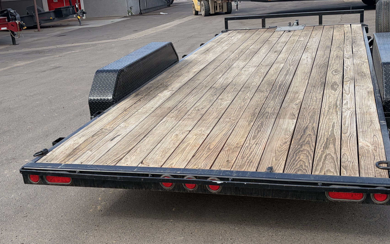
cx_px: 199
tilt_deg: -16.6
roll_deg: +6.1
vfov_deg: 28.0
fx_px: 489
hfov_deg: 43.5
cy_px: 126
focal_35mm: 46
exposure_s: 1/1517
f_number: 1.6
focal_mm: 5.96
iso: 50
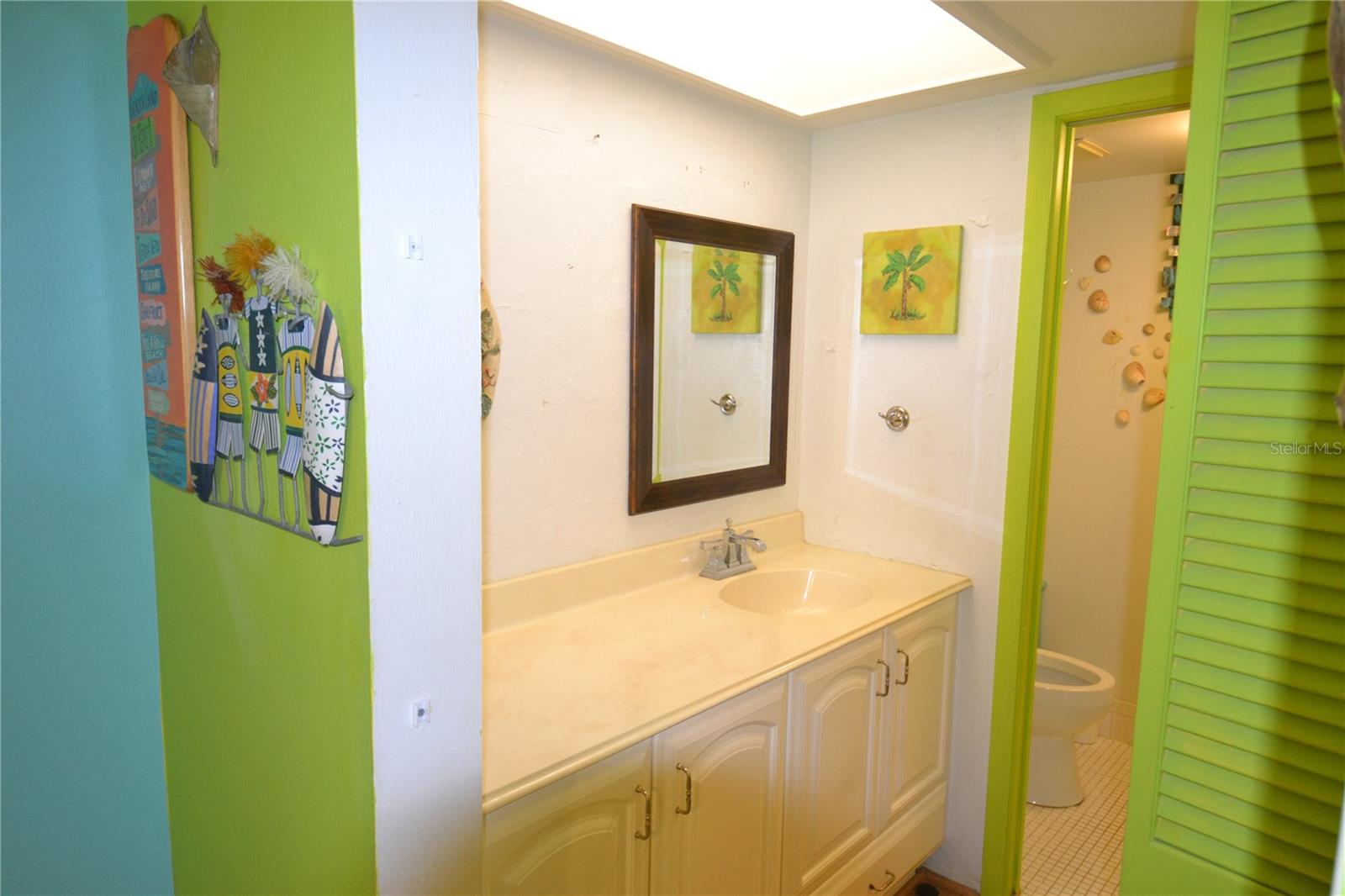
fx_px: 784
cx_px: 672
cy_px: 448
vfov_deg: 59.5
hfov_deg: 81.2
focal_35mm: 21
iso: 1250
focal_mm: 14
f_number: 4
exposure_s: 1/60
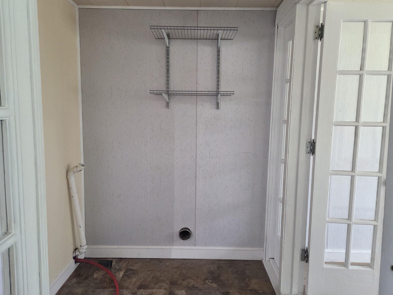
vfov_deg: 54.8
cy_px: 137
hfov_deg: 69.4
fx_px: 284
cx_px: 201
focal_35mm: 25
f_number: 1.8
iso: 640
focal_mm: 5.4
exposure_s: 1/120
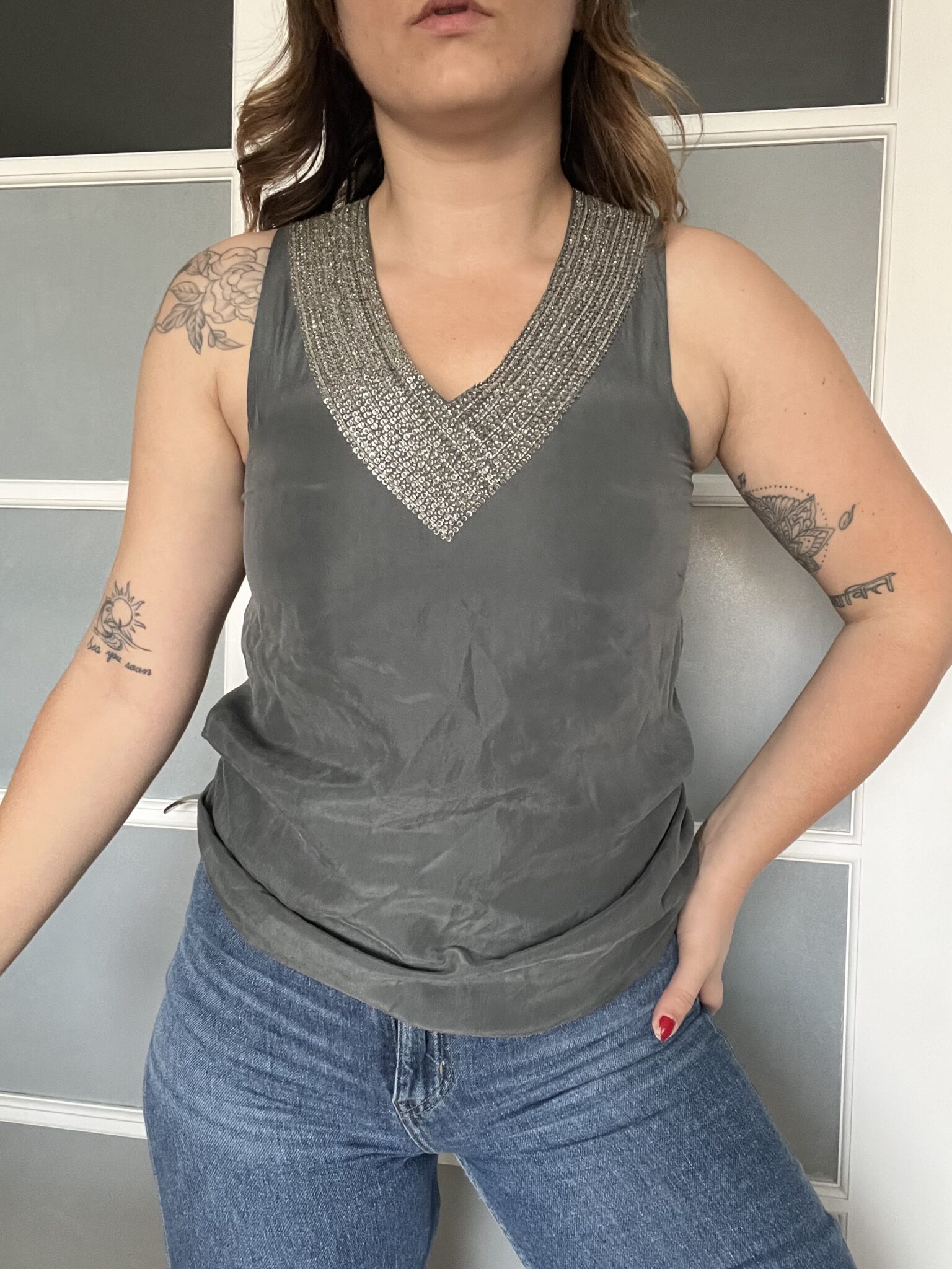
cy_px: 634
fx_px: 1100
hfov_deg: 46.8
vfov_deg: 60.0
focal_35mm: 30
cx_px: 476
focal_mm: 2.71
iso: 400
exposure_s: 1/59
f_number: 2.2
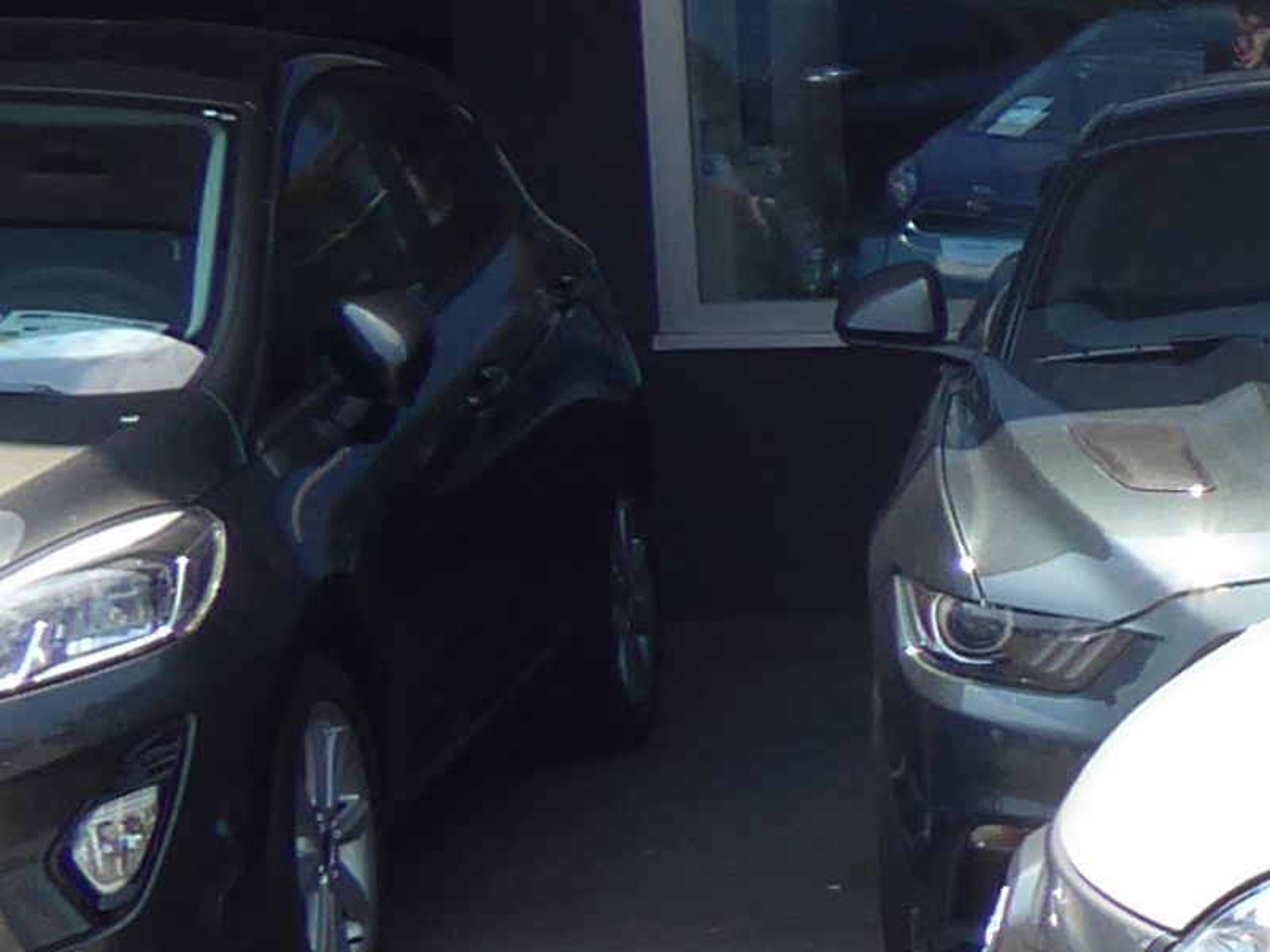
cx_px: 3073
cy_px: 527
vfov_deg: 12.3
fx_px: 4403
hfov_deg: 12.6
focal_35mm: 120
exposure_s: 1/500
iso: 80
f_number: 3.3
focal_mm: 4.3
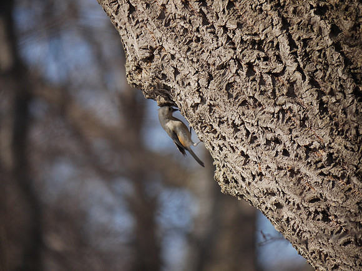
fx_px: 6275
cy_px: 136
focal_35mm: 600
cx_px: 181
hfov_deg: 3.3
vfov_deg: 2.5
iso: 400
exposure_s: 1/1600
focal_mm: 300
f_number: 5.6
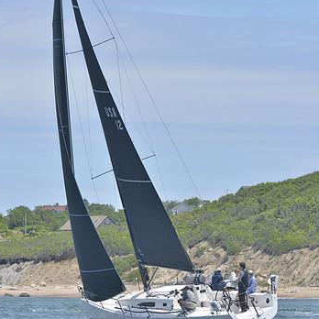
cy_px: 153
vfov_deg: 6.2
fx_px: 2951
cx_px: 150
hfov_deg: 6.2
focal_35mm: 283
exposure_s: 1/1000
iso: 280
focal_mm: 200
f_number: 7.1
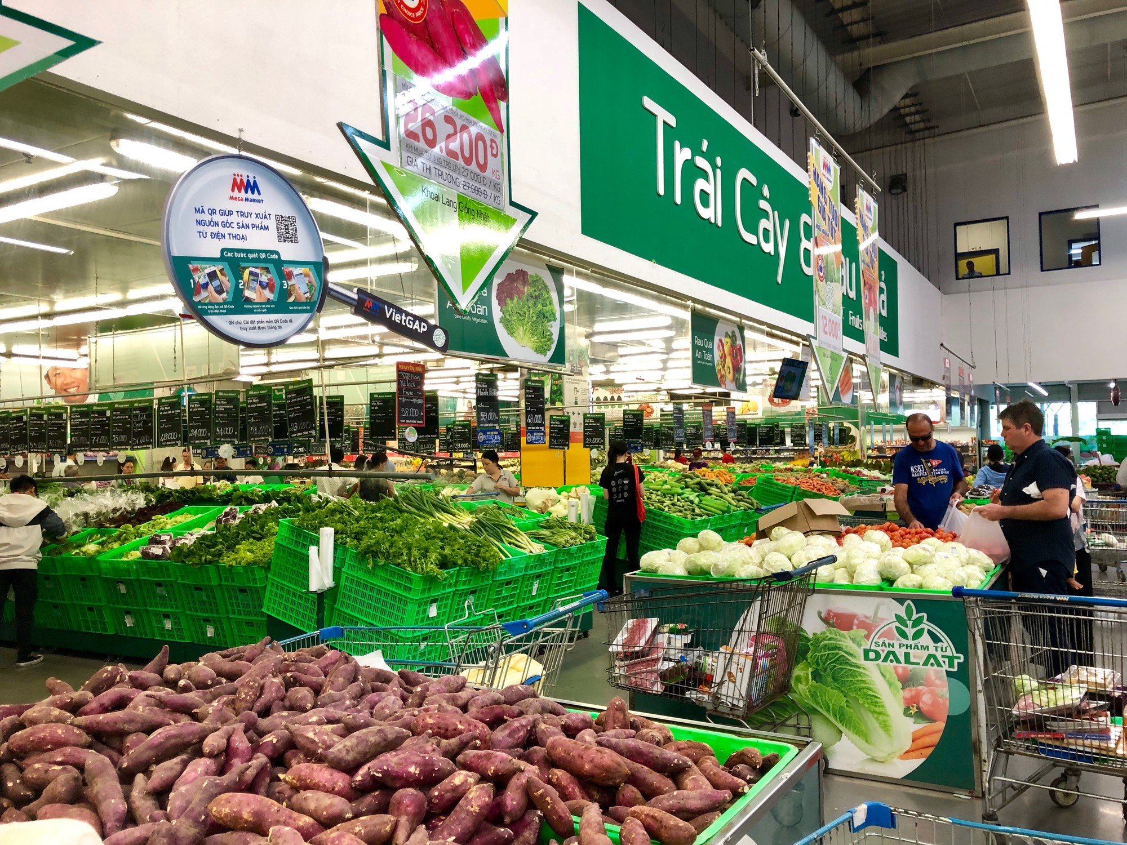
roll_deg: +0.9
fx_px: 912
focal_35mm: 28
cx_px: 564
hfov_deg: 63.4
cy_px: 422
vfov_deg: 49.7
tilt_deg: +2.5
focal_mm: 4
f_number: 1.8
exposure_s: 1/25
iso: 40
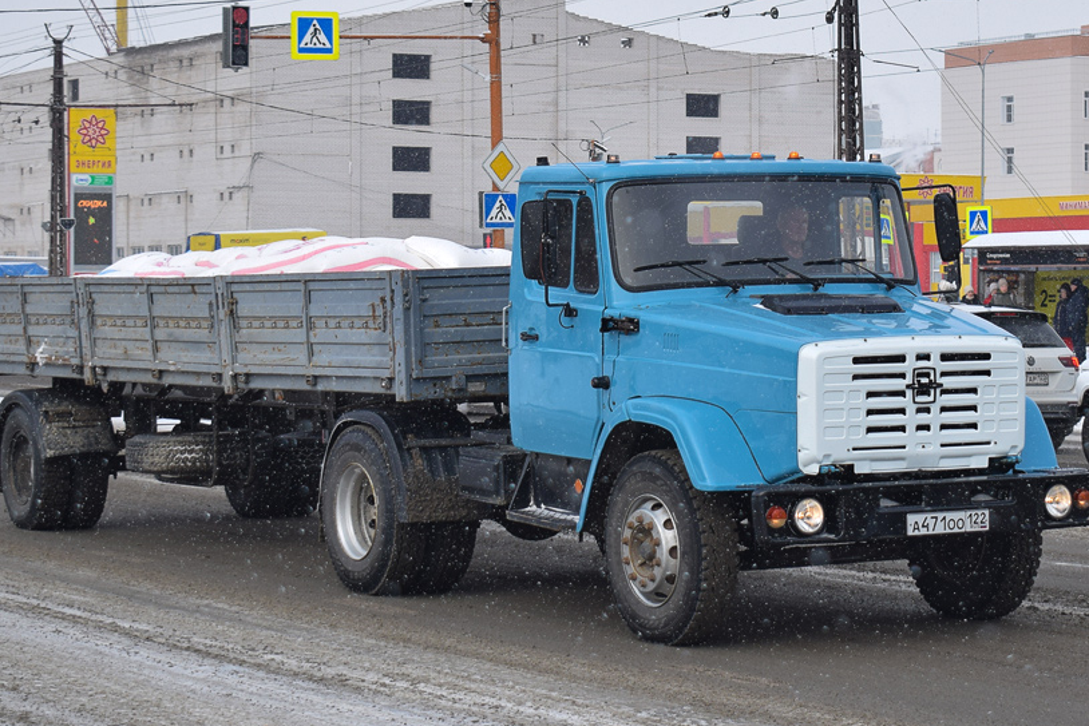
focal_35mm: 84
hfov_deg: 24.1
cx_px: 653
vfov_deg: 16.2
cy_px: 230
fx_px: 2541
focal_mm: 38
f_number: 6.3
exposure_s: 1/800
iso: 200
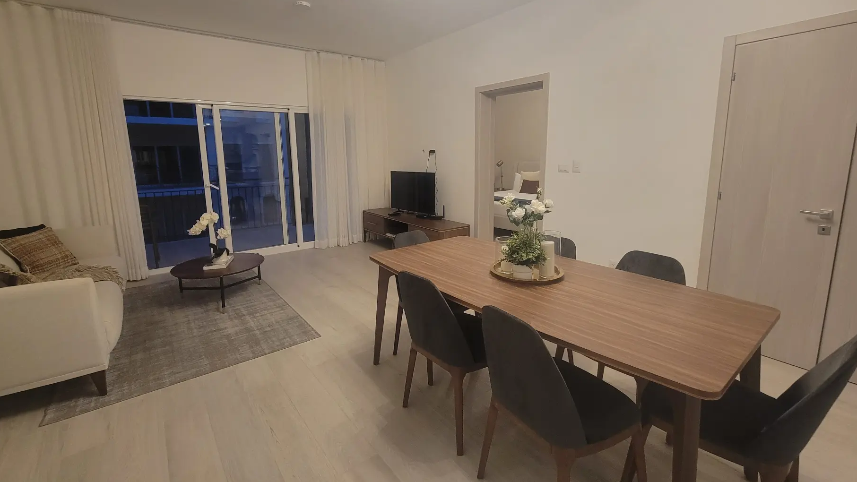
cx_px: 420
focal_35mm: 15
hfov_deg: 103.0
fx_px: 341
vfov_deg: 70.4
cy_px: 217
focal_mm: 2.2
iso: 320
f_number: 2.2
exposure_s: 1/60
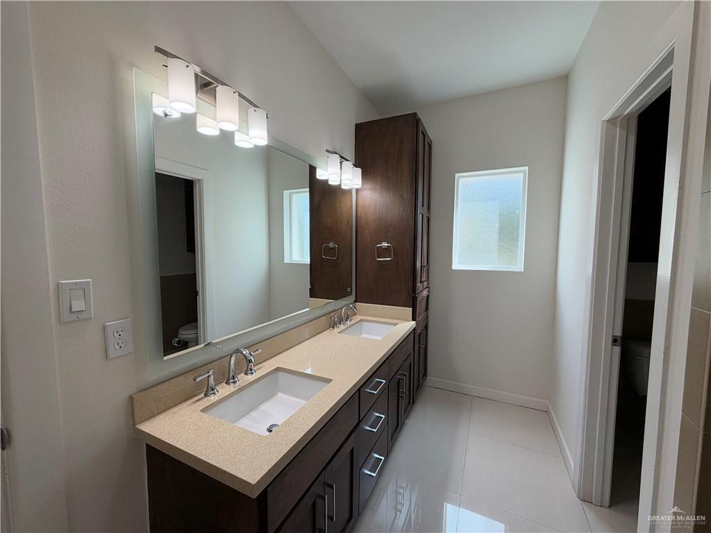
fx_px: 288
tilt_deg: -5.3
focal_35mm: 14
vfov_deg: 85.7
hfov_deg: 102.1
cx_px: 356
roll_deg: -0.3
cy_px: 266
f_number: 2.2
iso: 64
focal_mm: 2.22
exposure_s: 1/120
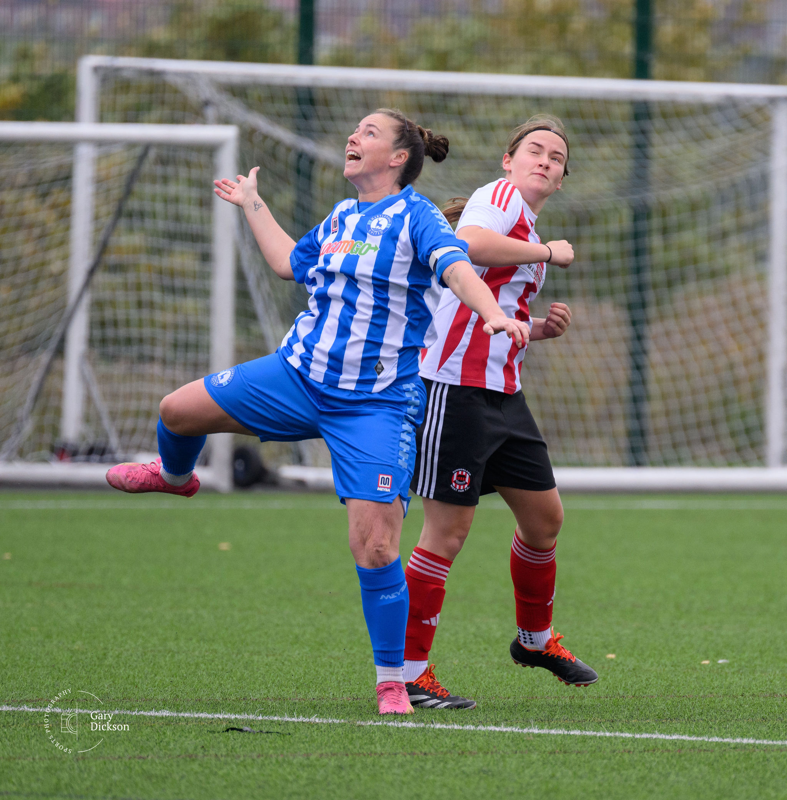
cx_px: 540
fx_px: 17666
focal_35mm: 681
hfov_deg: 2.6
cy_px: 451
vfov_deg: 2.6
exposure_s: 1/1250
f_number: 5.6
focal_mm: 400
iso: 1000
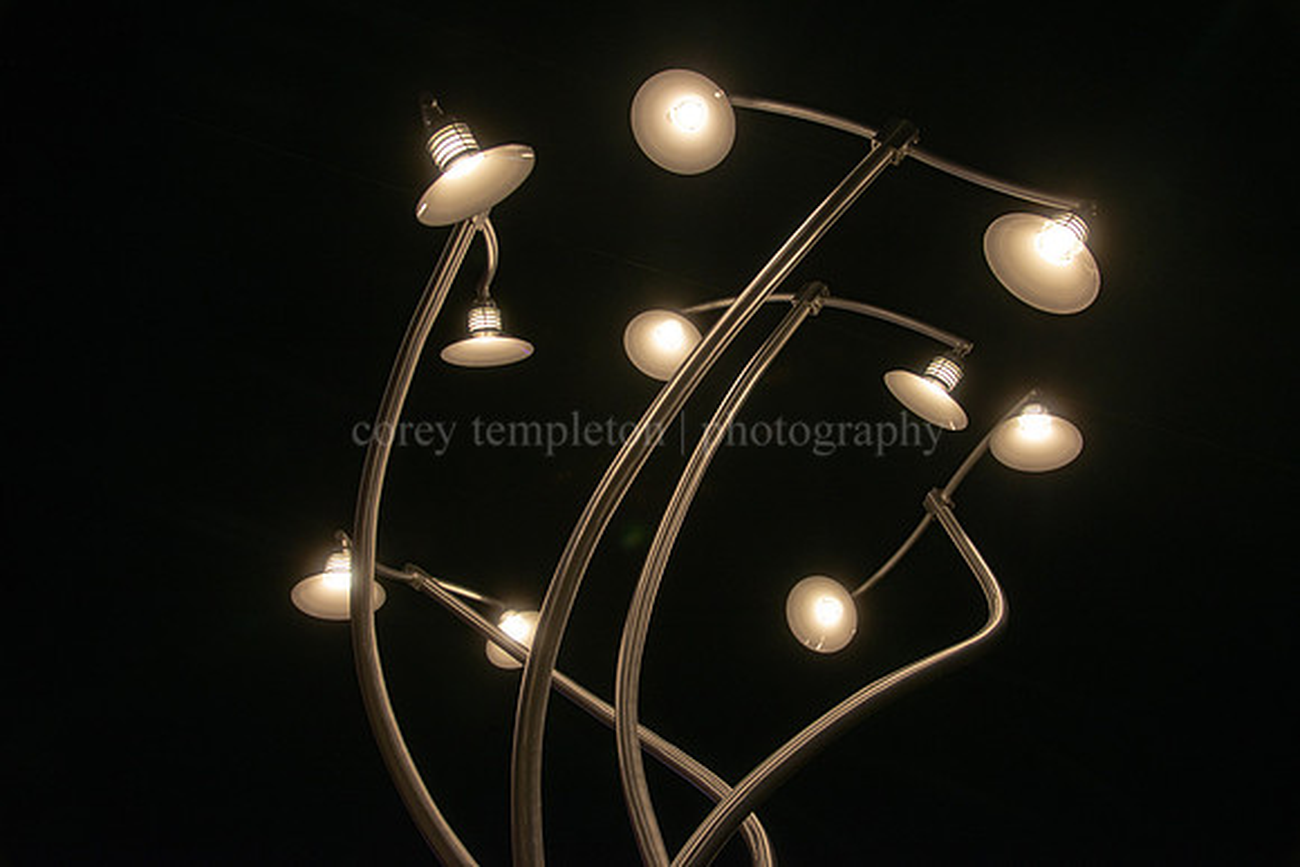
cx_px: 650
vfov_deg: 42.3
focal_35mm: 31
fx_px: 1120
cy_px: 434
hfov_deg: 60.3
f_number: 5
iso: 250
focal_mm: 31
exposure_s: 1/50
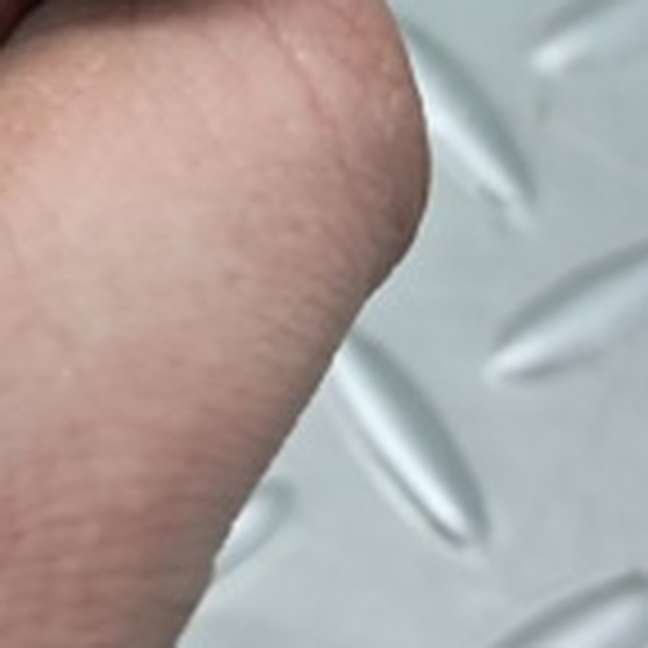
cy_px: -160
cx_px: -45
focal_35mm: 106
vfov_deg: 15.7
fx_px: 2245
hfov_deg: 16.0
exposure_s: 1/50
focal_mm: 4
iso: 125
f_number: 1.8
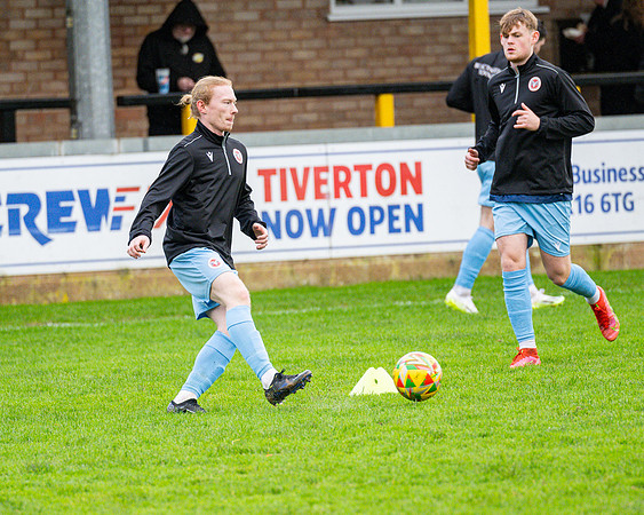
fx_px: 7938
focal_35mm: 417
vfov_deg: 3.7
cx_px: 246
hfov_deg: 4.6
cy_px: 317
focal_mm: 200
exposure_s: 1/1600
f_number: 2.8
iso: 800
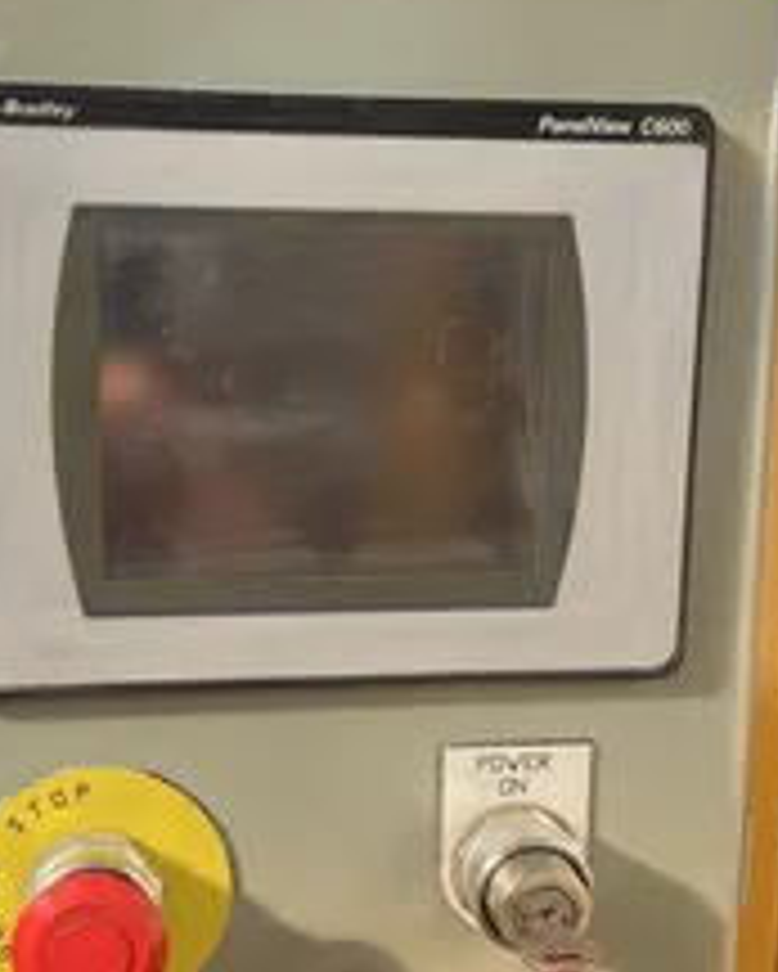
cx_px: 333
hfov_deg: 32.1
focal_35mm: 47
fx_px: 1352
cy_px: 544
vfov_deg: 39.5
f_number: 1.5
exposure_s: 1/163
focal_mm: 5.7
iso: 40
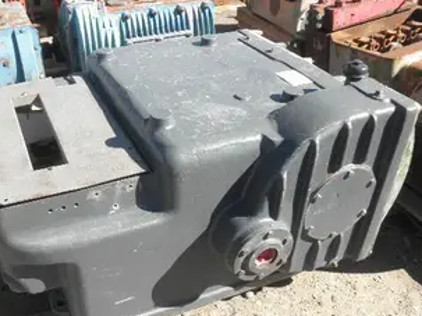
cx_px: 163
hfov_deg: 49.7
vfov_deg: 38.5
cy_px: 184
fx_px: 451
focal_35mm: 37
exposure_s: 1/400
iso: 64
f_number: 3
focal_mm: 5
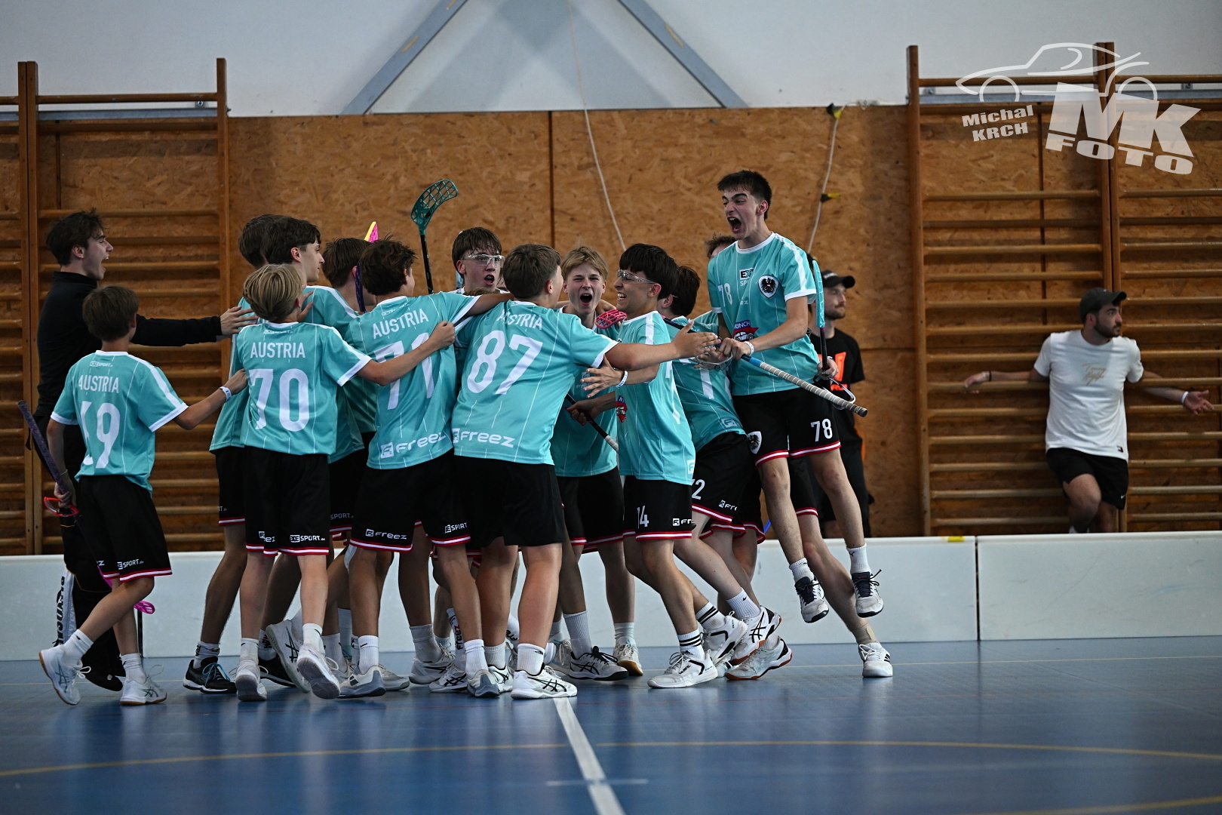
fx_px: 4412
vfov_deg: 10.5
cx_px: 611
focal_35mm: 130
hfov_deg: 15.8
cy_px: 408
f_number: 2.8
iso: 2500
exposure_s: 1/800
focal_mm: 130
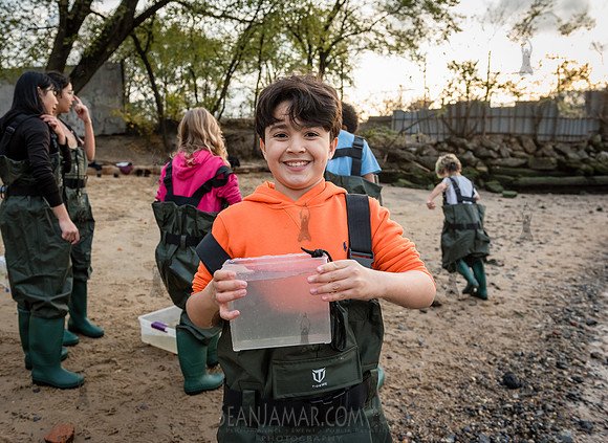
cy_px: 211
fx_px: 565
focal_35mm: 33
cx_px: 290
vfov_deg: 42.8
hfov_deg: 56.5
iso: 800
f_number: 4.5
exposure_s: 1/200
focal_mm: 29
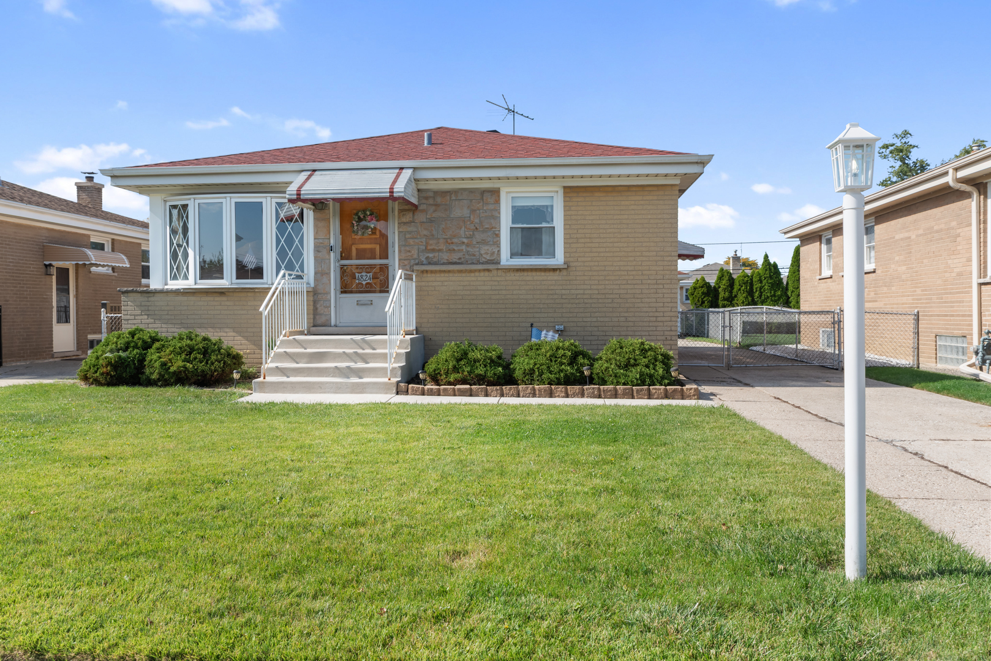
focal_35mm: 31
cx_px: 496
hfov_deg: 60.3
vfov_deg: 42.4
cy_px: 330
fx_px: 854
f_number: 10
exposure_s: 1/250
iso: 640
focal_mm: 31
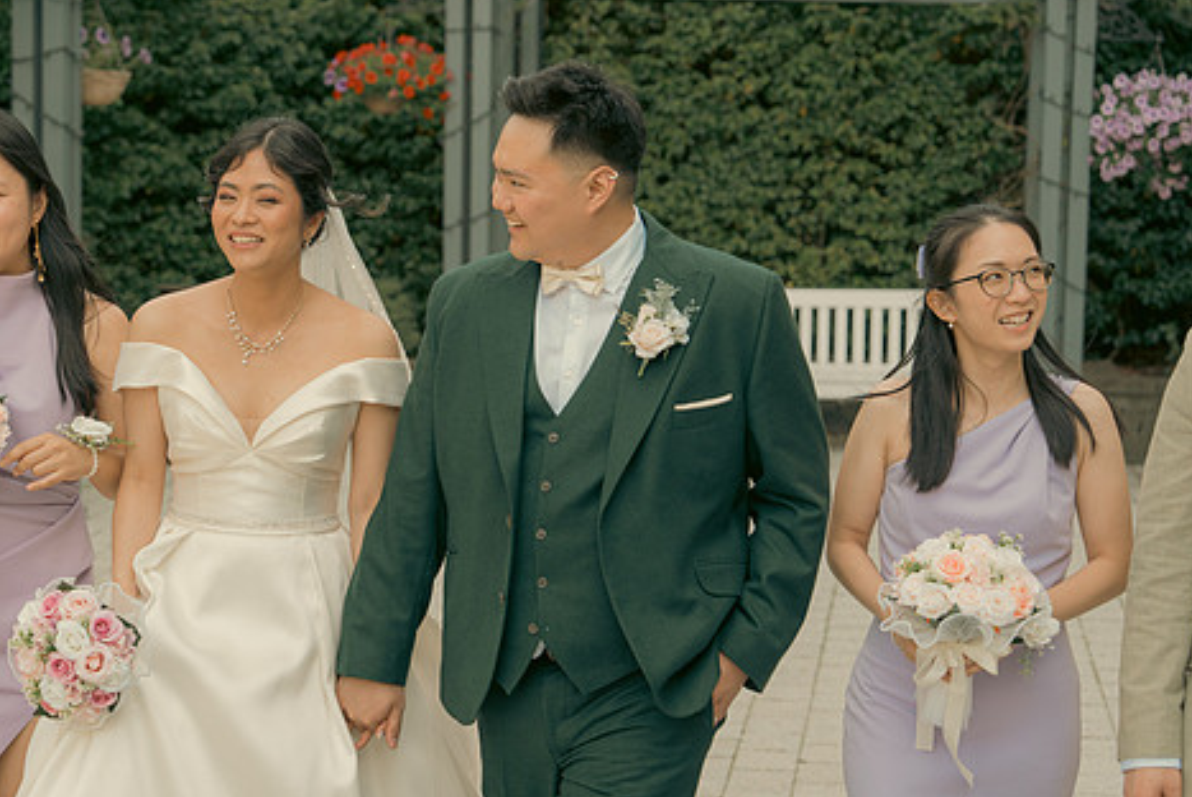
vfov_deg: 19.0
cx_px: 493
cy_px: 374
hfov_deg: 28.0
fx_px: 2385
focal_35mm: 72
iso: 125
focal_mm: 58
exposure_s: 1/250
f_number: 3.5
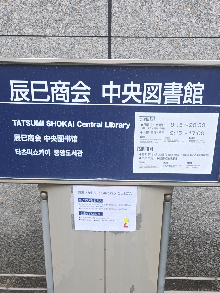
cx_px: 110
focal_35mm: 23
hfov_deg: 58.9
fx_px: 195
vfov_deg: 73.9
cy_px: 146
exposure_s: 1/182
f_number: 1.7
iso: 100
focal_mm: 6.3
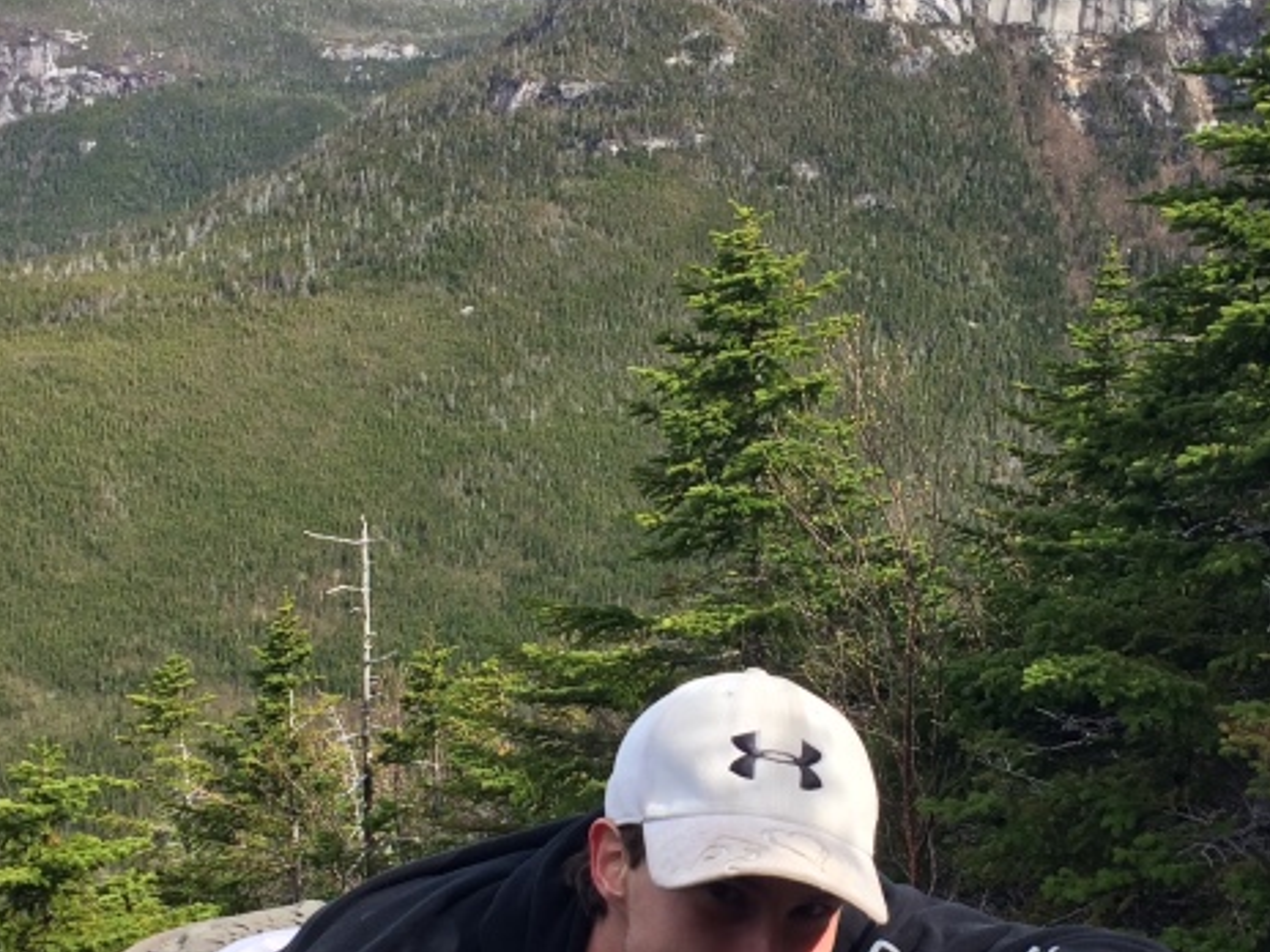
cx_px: 673
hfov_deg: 30.3
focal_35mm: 64
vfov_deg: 22.8
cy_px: 648
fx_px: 2348
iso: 32
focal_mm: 4.15
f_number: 2.2
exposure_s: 1/977
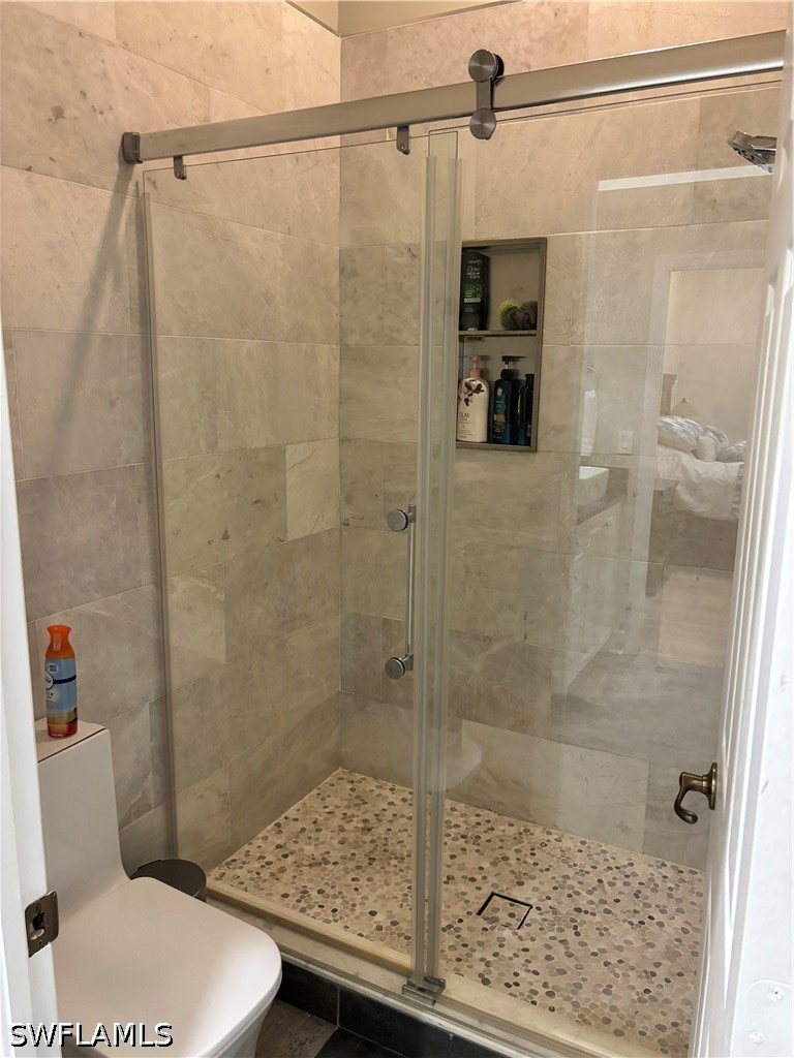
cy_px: 529
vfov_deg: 67.3
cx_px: 397
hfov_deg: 53.1
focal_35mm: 26
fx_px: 795
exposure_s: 1/60
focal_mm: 5.96
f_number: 1.6
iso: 500
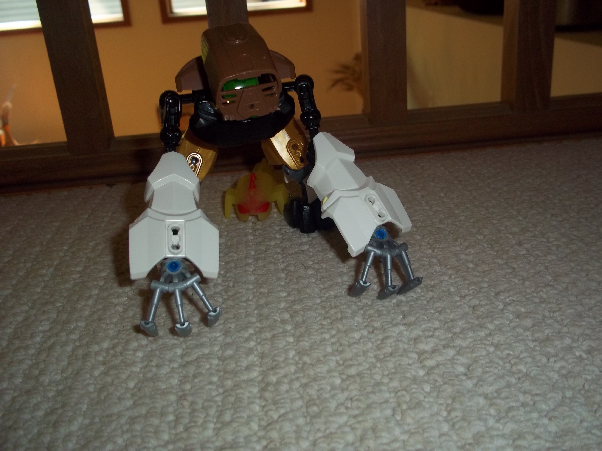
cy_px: 226
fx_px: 626
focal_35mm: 36
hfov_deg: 51.4
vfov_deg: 39.7
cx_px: 301
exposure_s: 1/30
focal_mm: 6.5
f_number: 3.1
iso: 160
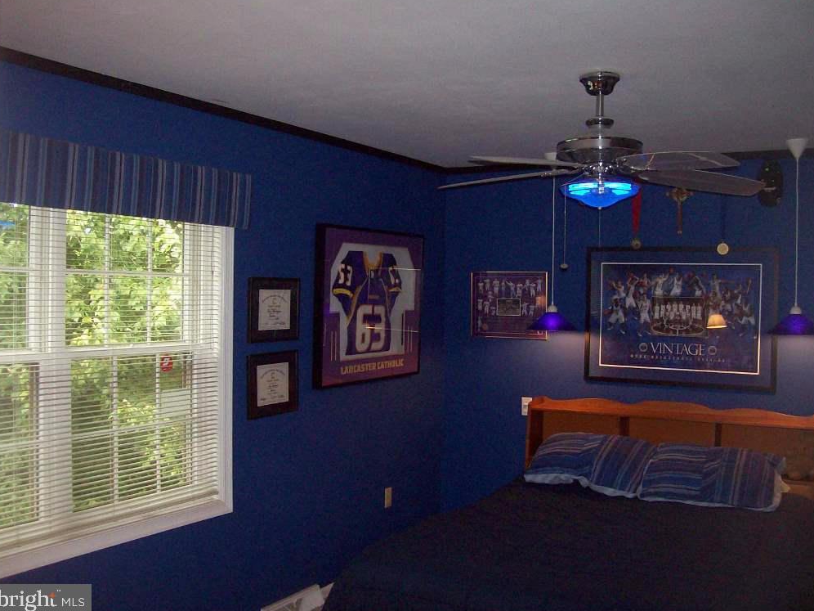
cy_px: 303
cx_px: 408
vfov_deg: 38.7
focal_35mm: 37
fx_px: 870
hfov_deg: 50.1
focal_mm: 6
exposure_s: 1/64
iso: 140
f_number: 2.7
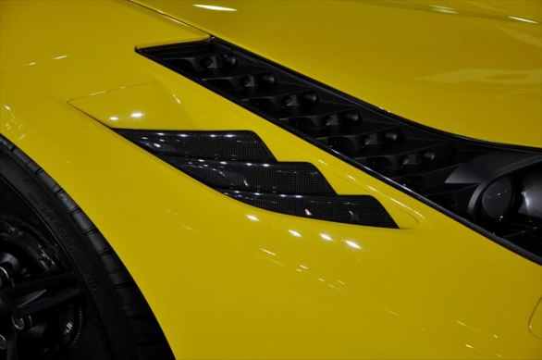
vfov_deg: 15.7
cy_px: 180
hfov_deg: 23.4
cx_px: 271
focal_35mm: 87
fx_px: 1308
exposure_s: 1/50
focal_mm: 58
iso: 800
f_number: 5
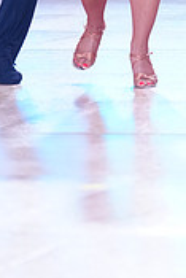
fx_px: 3287
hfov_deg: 3.2
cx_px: 99
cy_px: -114
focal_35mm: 425
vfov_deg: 4.8
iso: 1600
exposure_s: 1/640
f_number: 2.8
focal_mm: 128
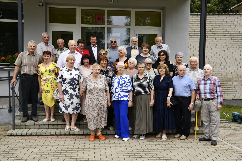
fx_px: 242
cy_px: 80
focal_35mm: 36
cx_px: 121
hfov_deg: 53.1
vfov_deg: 36.9
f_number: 5.6
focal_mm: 24
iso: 200
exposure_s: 1/125
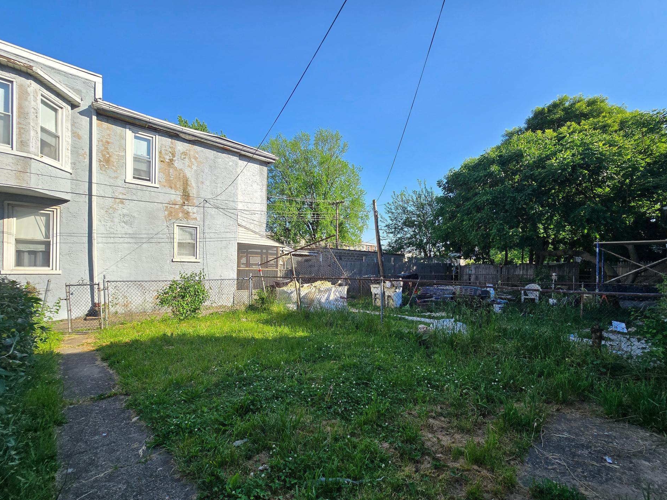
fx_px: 270
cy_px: 269
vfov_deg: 85.5
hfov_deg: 102.0
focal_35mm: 14
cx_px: 351
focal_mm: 2.2
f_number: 2.2
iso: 50
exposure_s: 1/1269
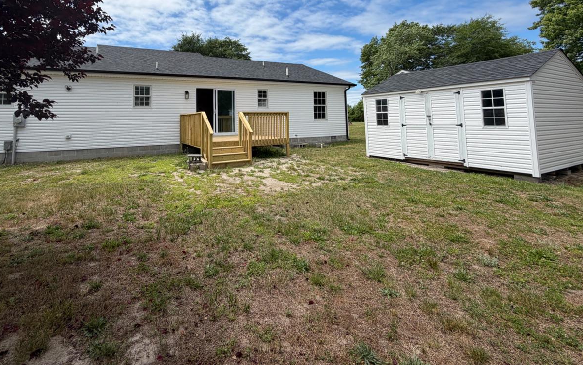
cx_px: 246
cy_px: 100
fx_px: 286
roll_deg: +0.6
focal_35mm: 18
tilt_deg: +4.2
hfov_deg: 90.4
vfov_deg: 62.0
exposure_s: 1/914
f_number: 2.2
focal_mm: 2.22
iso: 20
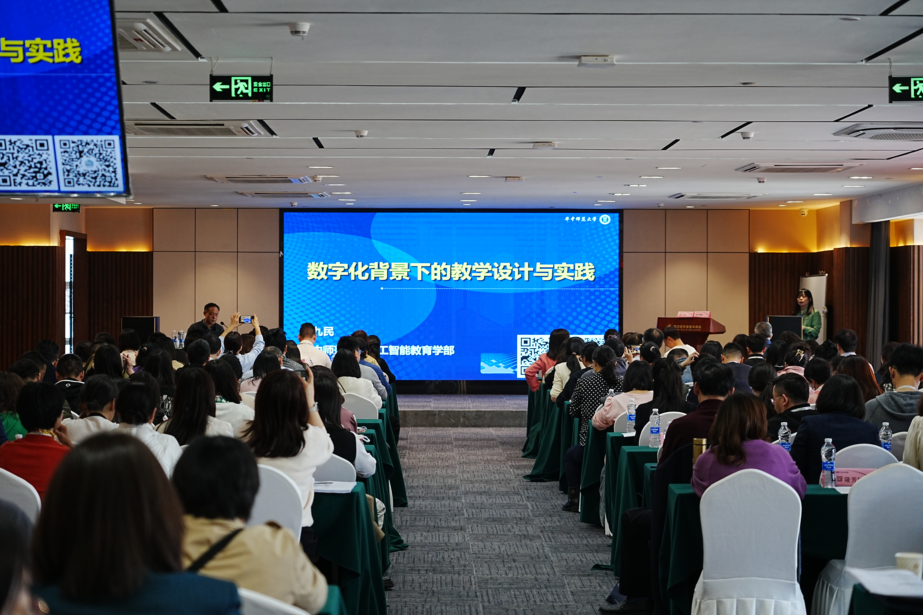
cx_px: 462
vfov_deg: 18.9
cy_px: 308
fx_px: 1846
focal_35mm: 72
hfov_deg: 28.1
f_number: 4
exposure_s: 1/160
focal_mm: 72
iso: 800
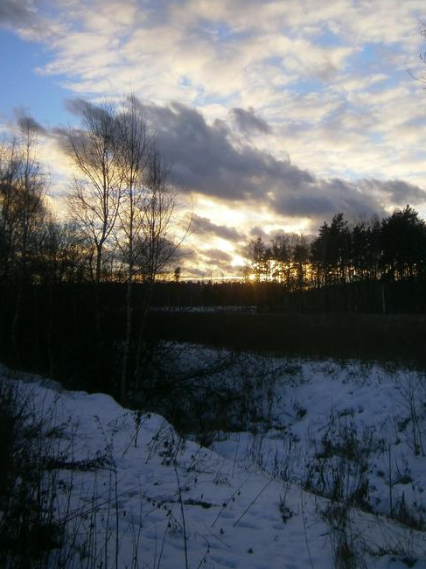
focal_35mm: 38
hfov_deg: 37.5
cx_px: 258
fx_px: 624
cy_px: 187
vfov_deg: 48.1
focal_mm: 4.7
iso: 80
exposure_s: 1/80
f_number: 8
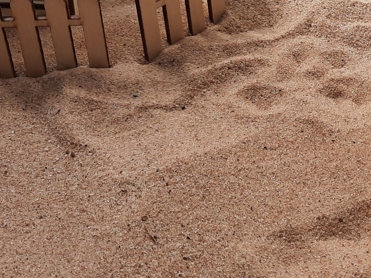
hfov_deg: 26.5
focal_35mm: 70
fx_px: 750
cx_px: 360
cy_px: 99
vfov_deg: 20.9
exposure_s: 1/221
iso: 32
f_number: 2
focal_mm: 4.6
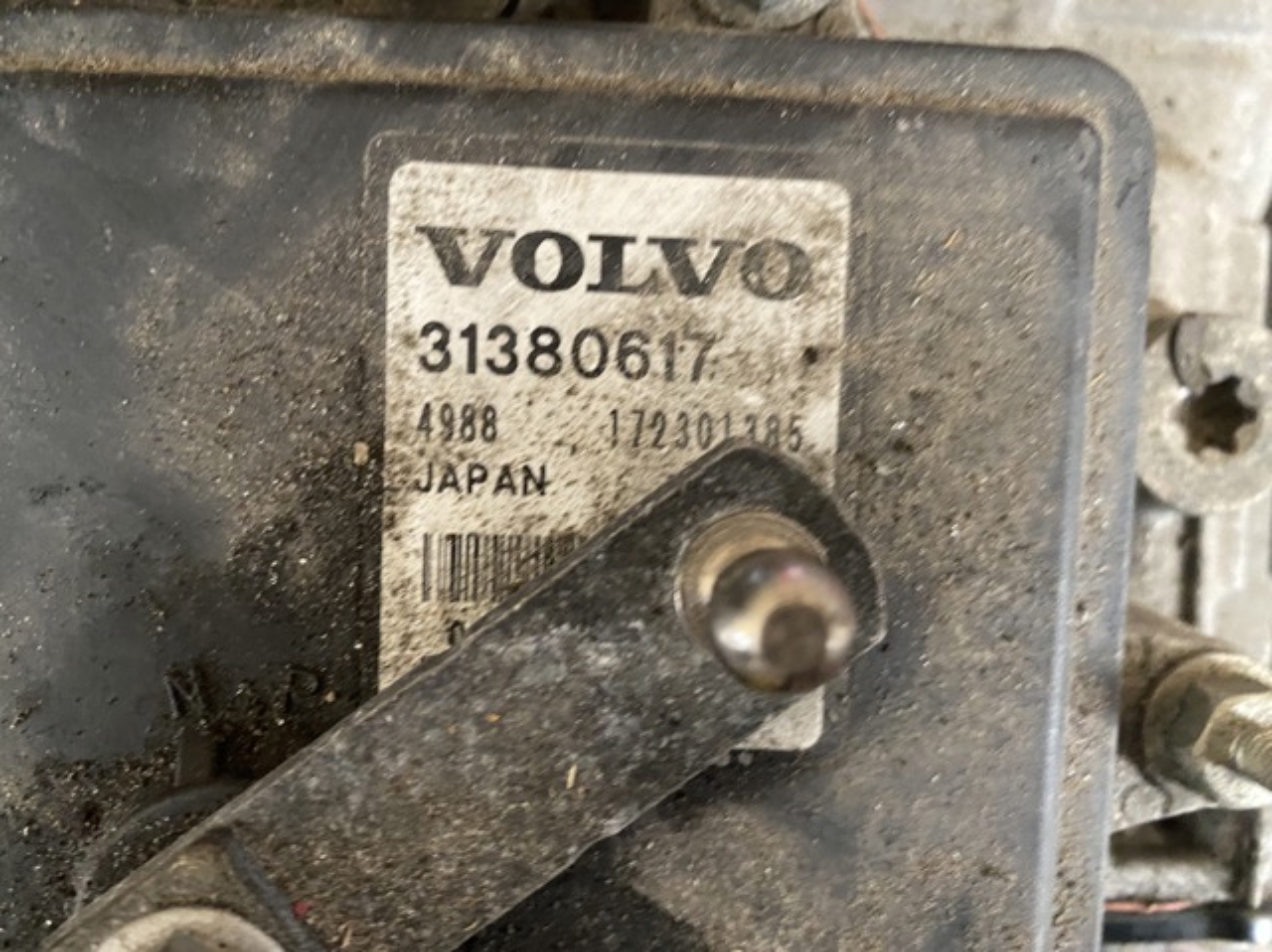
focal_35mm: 25
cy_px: 476
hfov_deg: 69.4
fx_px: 918
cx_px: 636
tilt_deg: -78.0
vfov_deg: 54.8
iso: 640
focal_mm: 4.25
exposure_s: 1/34
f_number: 1.8
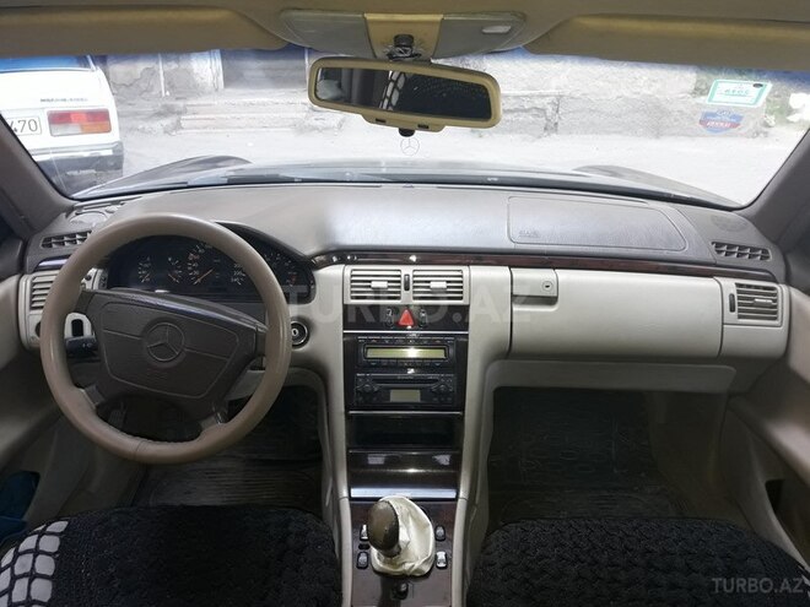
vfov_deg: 49.7
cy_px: 304
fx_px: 655
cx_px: 405
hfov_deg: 63.4
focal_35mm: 28
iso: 50
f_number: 1.9
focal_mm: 3.7
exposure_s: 1/33
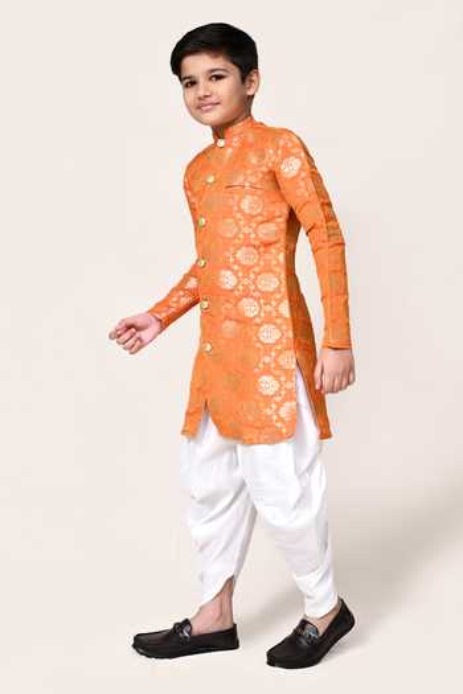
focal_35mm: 50
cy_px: 347
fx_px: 965
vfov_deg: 39.6
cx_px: 232
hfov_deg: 27.0
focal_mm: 50
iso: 500
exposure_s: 1/160
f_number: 10
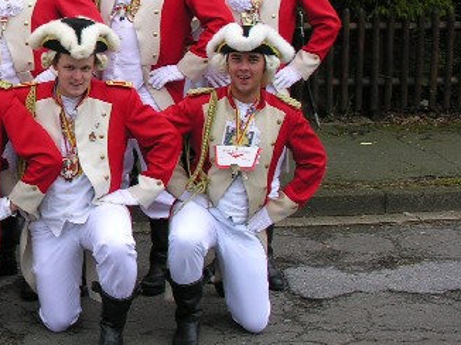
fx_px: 1144
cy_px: 52
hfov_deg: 21.2
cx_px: -93
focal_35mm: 86
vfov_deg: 17.0
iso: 50
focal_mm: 8.9
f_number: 4
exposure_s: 1/89.2
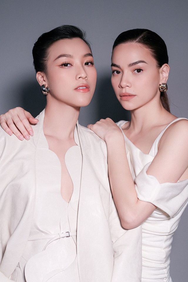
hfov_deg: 18.2
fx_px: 587
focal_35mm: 75
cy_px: 141
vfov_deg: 27.0
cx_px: 94
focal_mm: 50
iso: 250
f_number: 2.5
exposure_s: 1/250
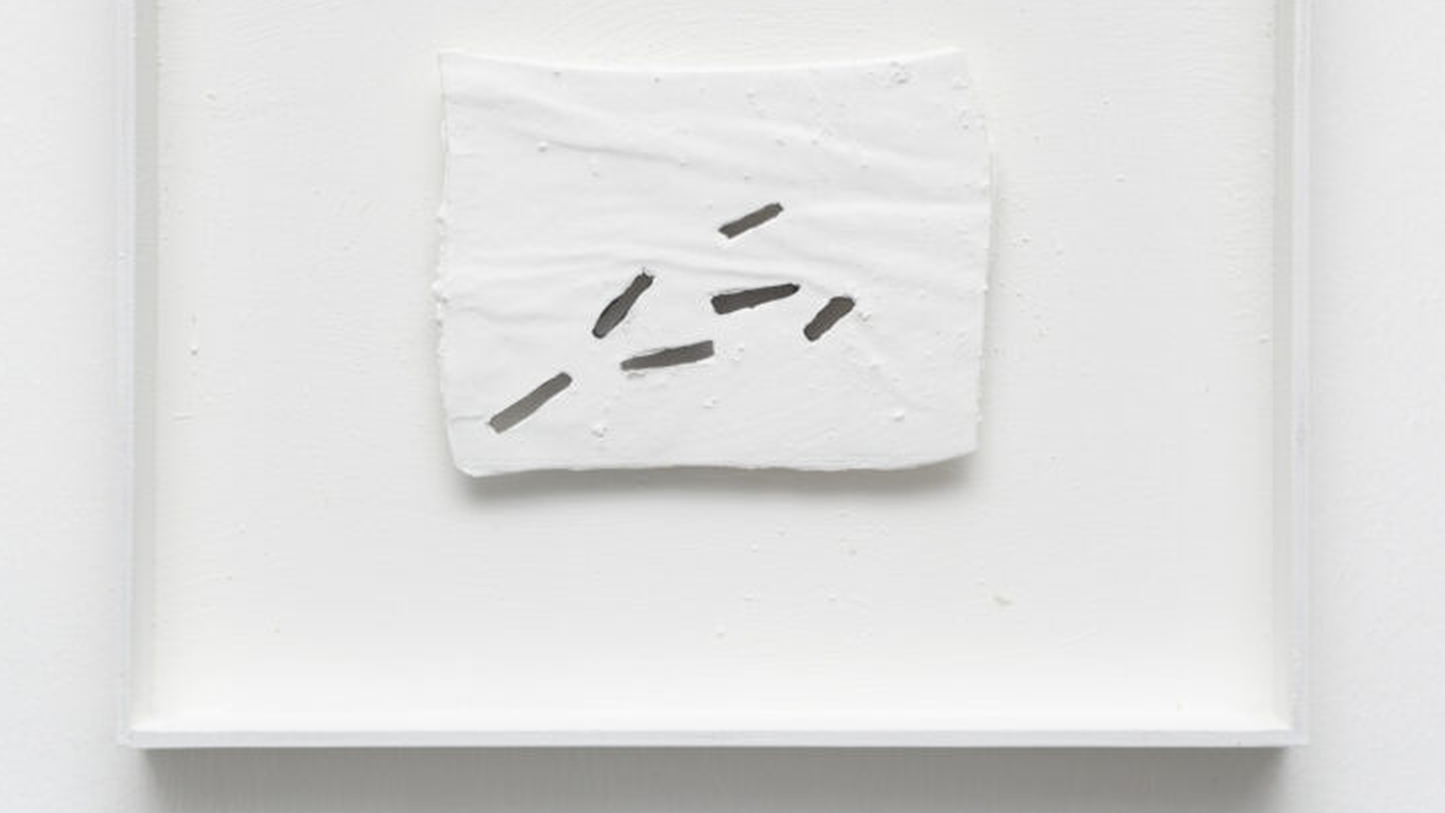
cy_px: 280
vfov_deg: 14.4
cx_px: 712
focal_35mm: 84
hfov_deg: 25.3
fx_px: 3218
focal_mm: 75
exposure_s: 1/500
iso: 200
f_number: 16
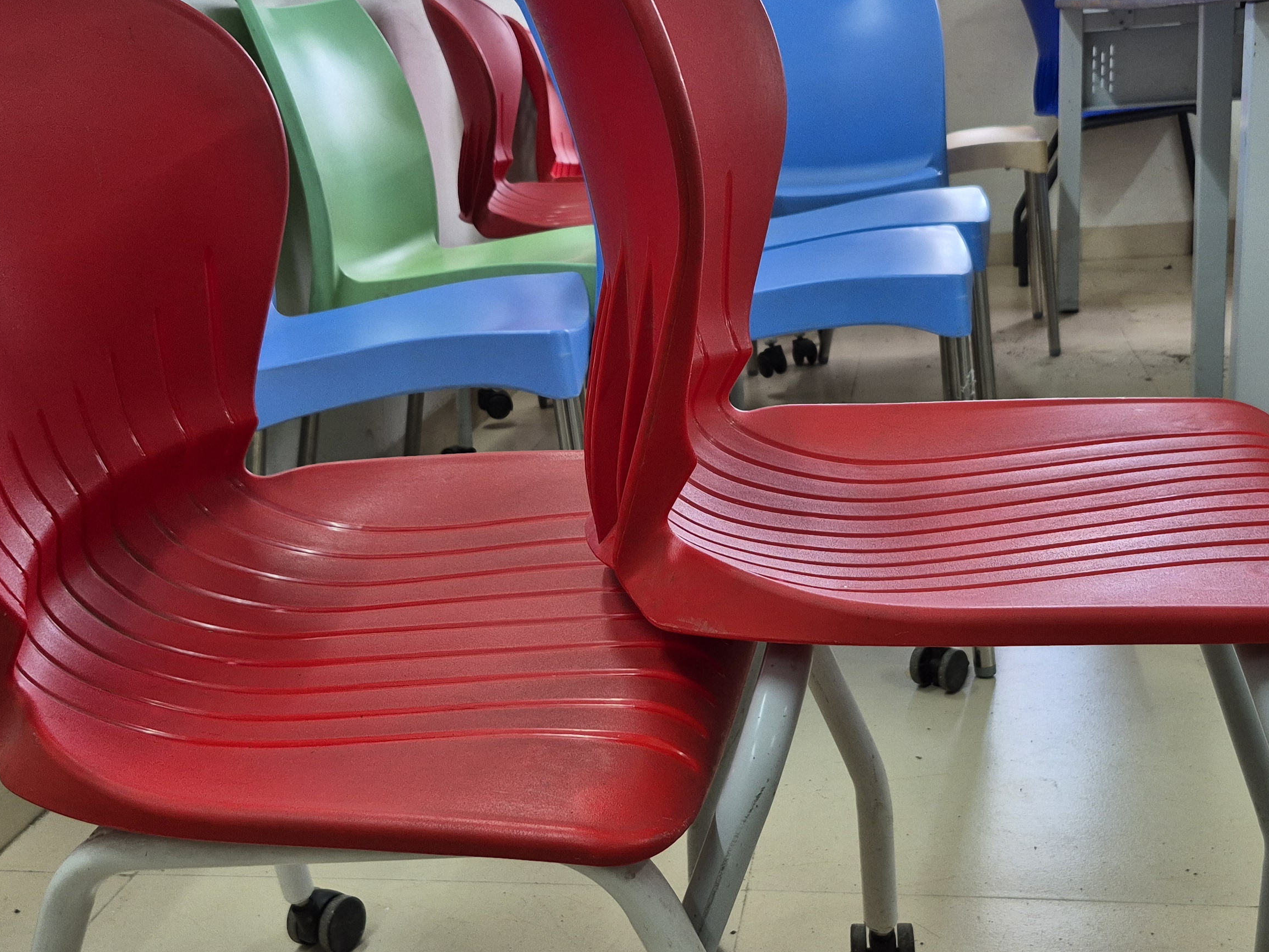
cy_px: 517
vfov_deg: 35.9
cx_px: 674
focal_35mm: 40
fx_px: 1466
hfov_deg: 46.8
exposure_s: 1/100
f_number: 1.8
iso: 100
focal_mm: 5.4
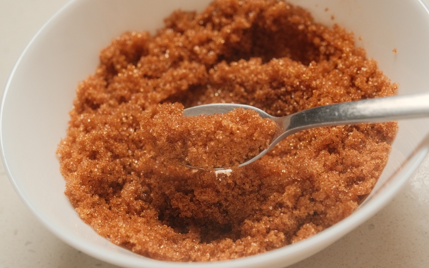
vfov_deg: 23.6
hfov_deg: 36.9
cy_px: 143
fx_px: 643
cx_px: 214
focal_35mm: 55
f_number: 5
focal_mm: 35.1
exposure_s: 1/160
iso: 1600
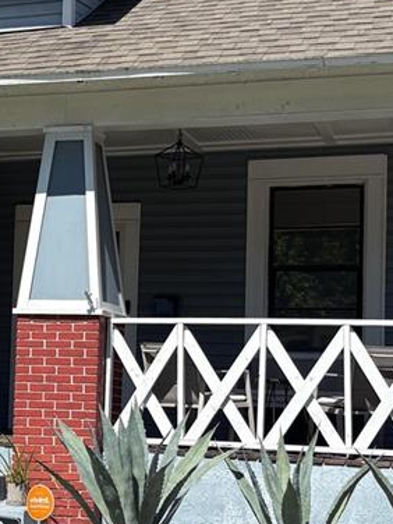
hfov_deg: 17.3
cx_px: -10
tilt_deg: +4.1
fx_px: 1256
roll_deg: -2.2
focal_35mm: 83
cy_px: 309
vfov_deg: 23.5
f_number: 1.6
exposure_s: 1/4608
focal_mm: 5.96
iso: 50
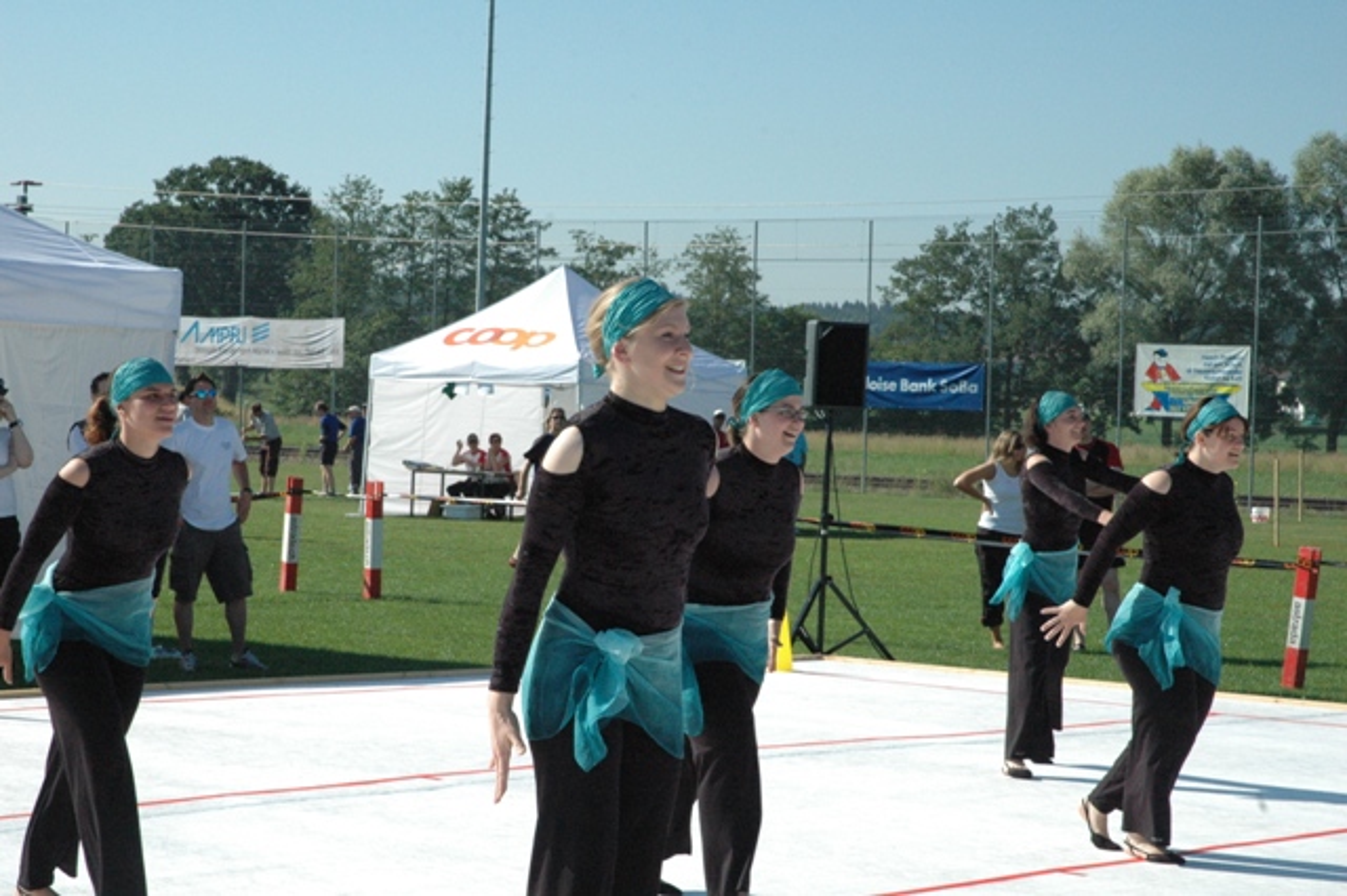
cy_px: 448
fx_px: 3141
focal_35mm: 84
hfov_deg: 24.2
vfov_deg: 16.2
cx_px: 674
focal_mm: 56
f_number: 16
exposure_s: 1/1000
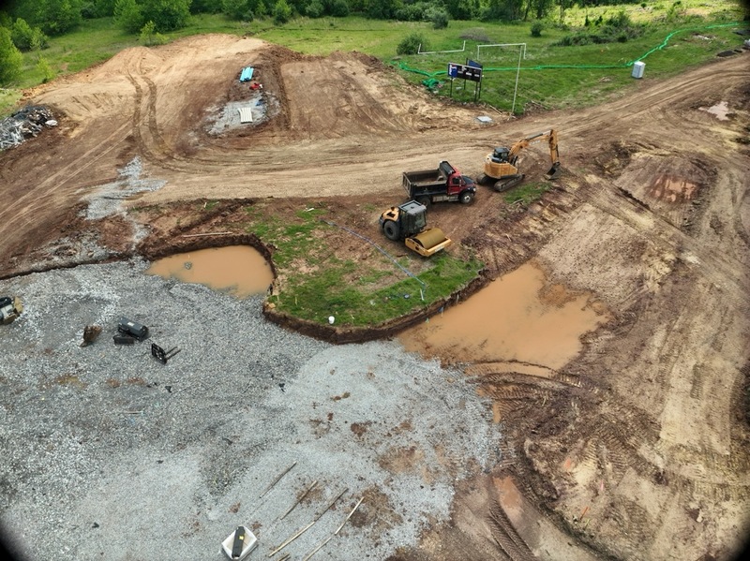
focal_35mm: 24
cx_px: 375
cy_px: 280
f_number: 2.8
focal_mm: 12.29
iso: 100
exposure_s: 1/320
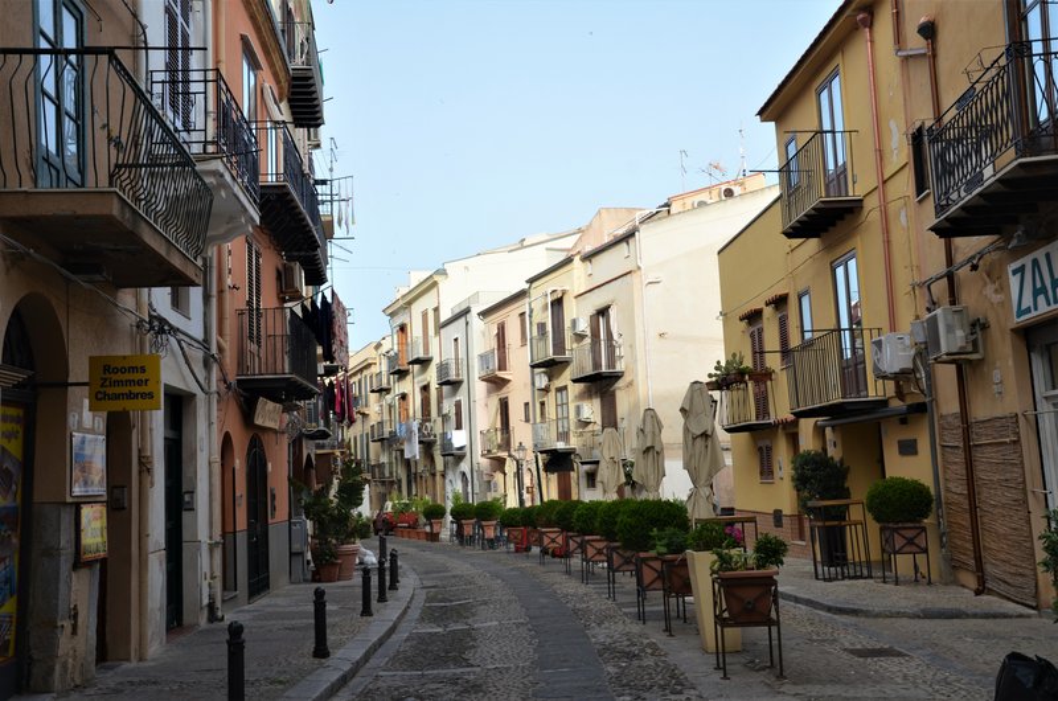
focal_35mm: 36
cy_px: 350
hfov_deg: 53.2
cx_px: 529
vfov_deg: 36.7
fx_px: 1056
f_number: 8
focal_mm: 24
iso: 250
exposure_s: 1/80
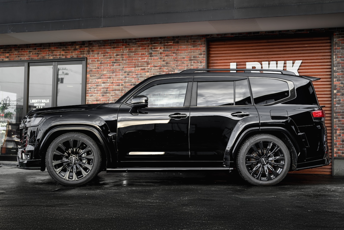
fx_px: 478
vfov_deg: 27.0
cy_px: 115
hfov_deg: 39.6
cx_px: 172
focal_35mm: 50
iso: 160
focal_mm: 50
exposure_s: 1/200
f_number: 1.8
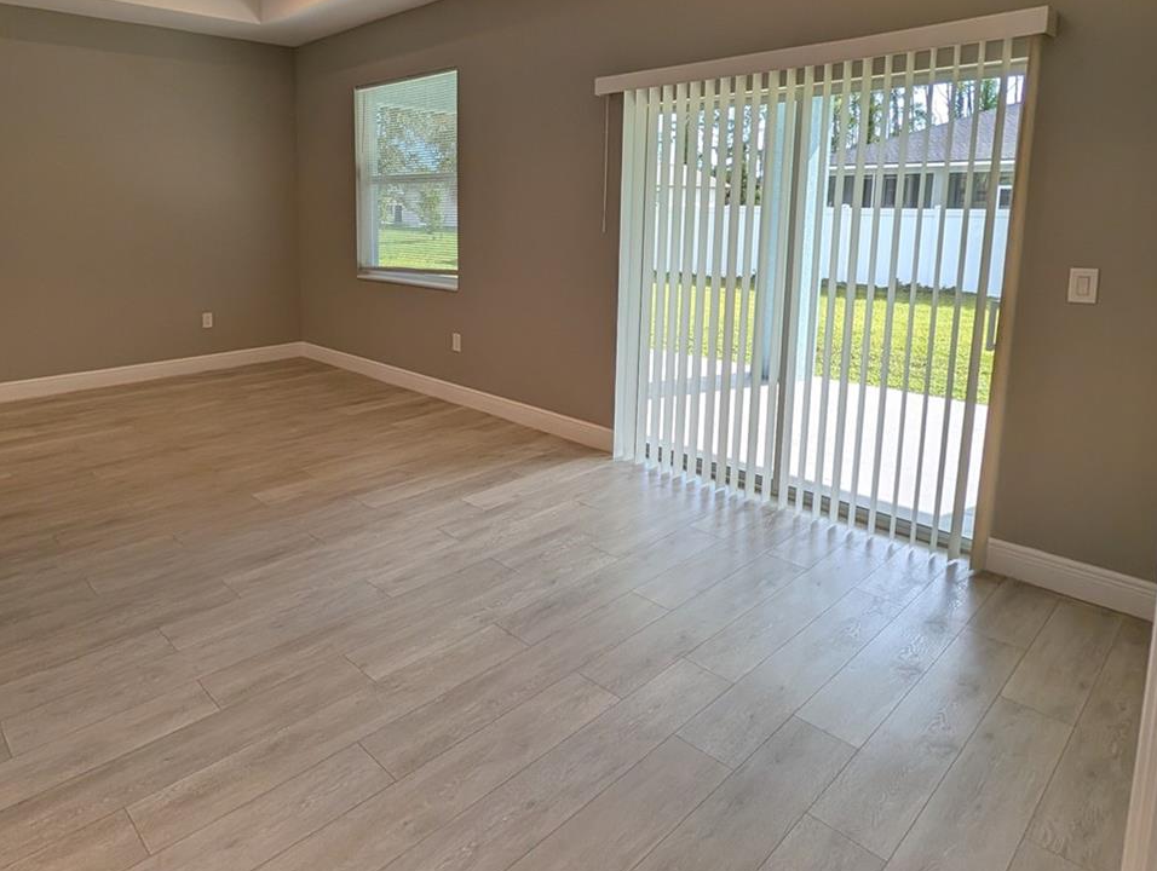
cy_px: 307
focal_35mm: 20
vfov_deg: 64.8
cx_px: 460
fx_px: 669
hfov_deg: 80.6
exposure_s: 1/568
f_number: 1.7
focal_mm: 2.02
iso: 45
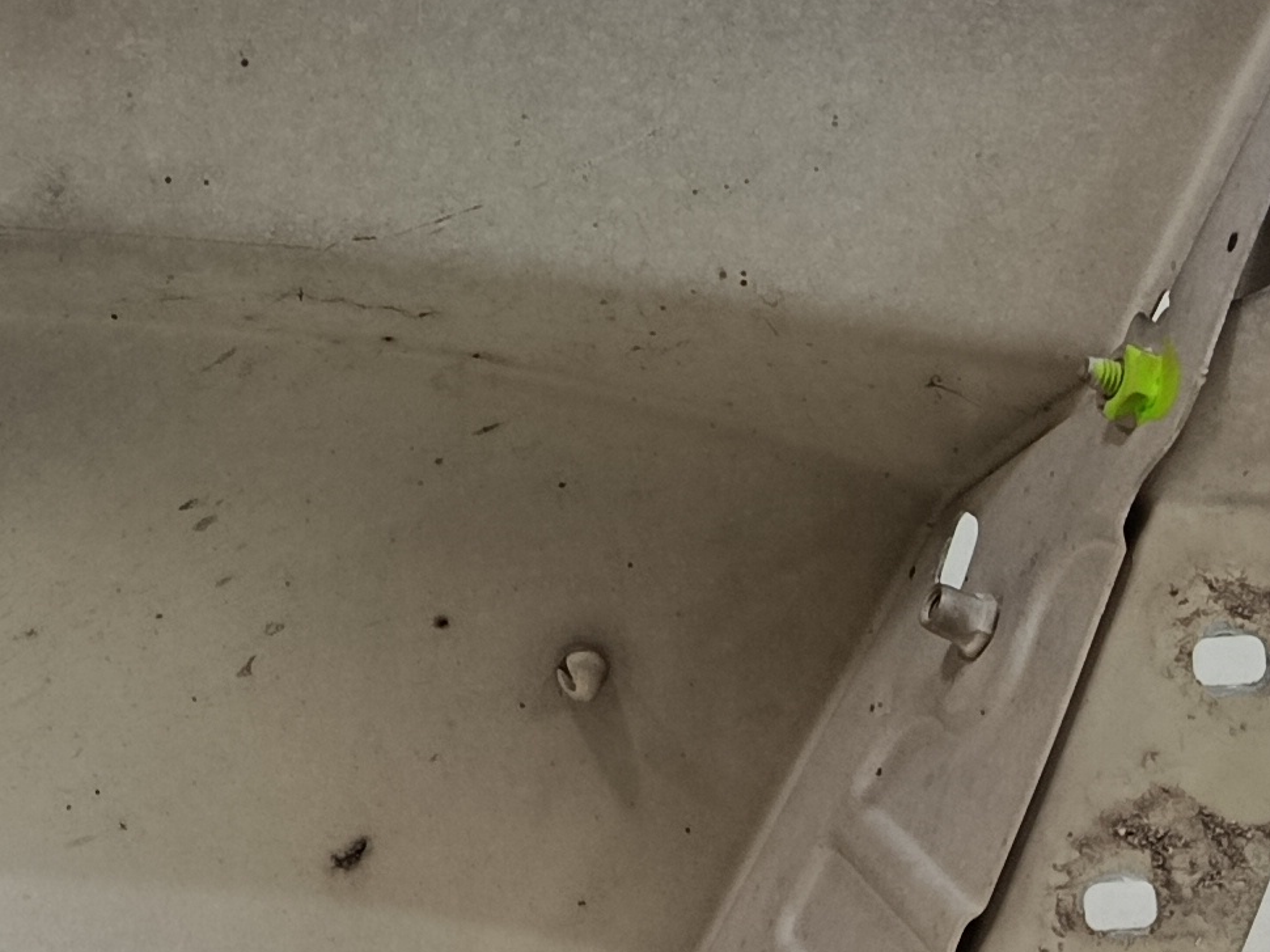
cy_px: -261
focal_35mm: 99
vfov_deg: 14.4
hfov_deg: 19.1
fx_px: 3631
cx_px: -94
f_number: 1.7
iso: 659
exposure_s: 1/50
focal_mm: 5.24
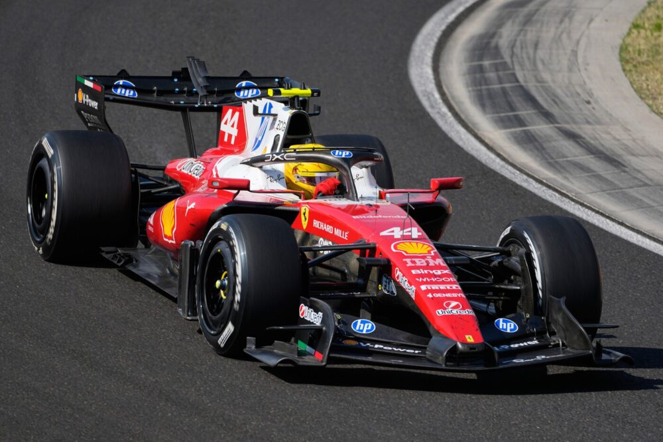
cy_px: 221
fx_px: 7032
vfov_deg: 3.6
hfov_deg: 5.4
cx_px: 332
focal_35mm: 382
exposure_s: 1/1000
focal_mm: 382
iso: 200
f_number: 7.1
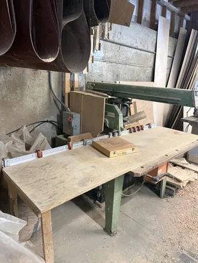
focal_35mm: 25
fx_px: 191
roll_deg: -2.8
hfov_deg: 54.9
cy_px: 127
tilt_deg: -15.3
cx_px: 100
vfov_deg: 69.4
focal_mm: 6.76
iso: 500
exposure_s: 1/59
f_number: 1.78
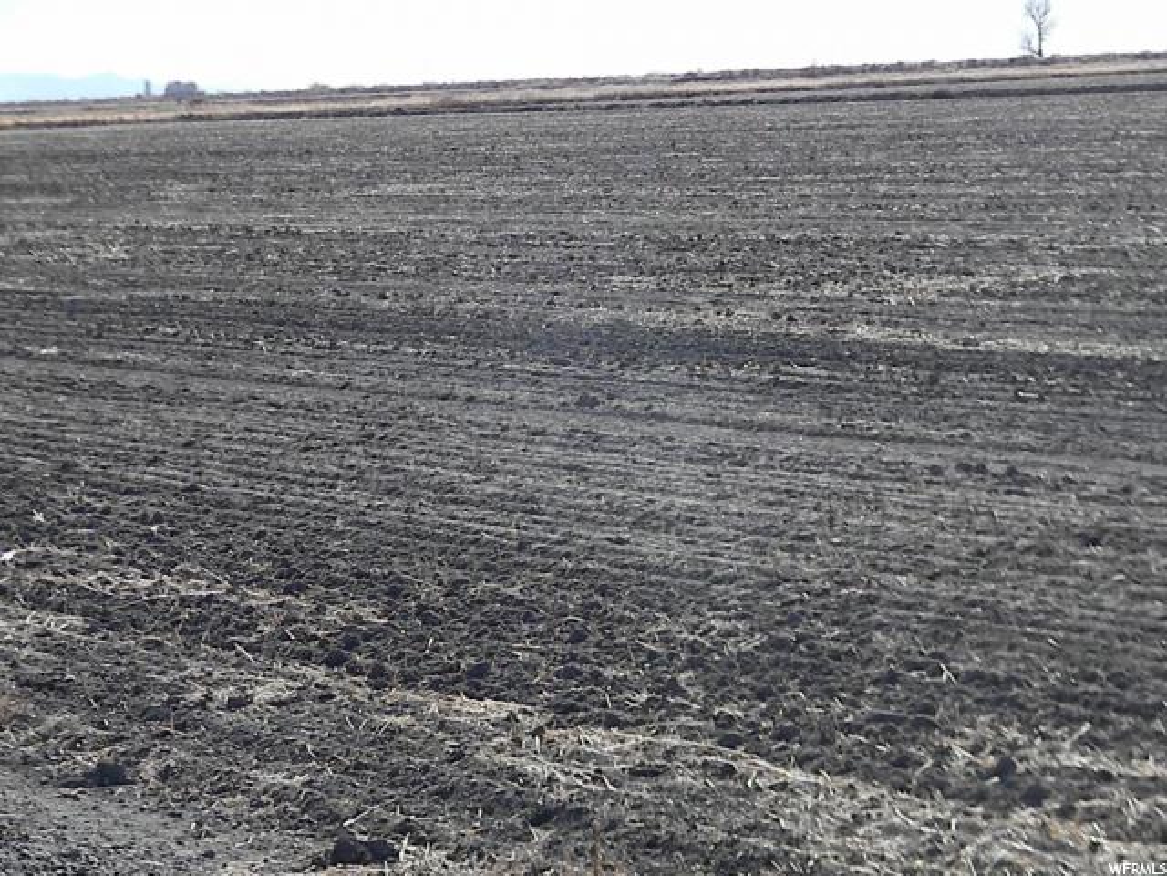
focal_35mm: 104
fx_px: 3506
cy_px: 438
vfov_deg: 14.2
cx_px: 584
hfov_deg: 18.9
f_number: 9.4
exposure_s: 1/647
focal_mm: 19
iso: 640
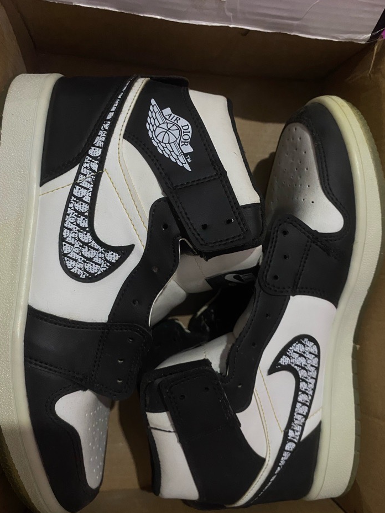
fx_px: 416
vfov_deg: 63.4
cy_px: 276
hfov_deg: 49.7
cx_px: 195
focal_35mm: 28
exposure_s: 1/50
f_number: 1.8
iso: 320
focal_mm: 4.25
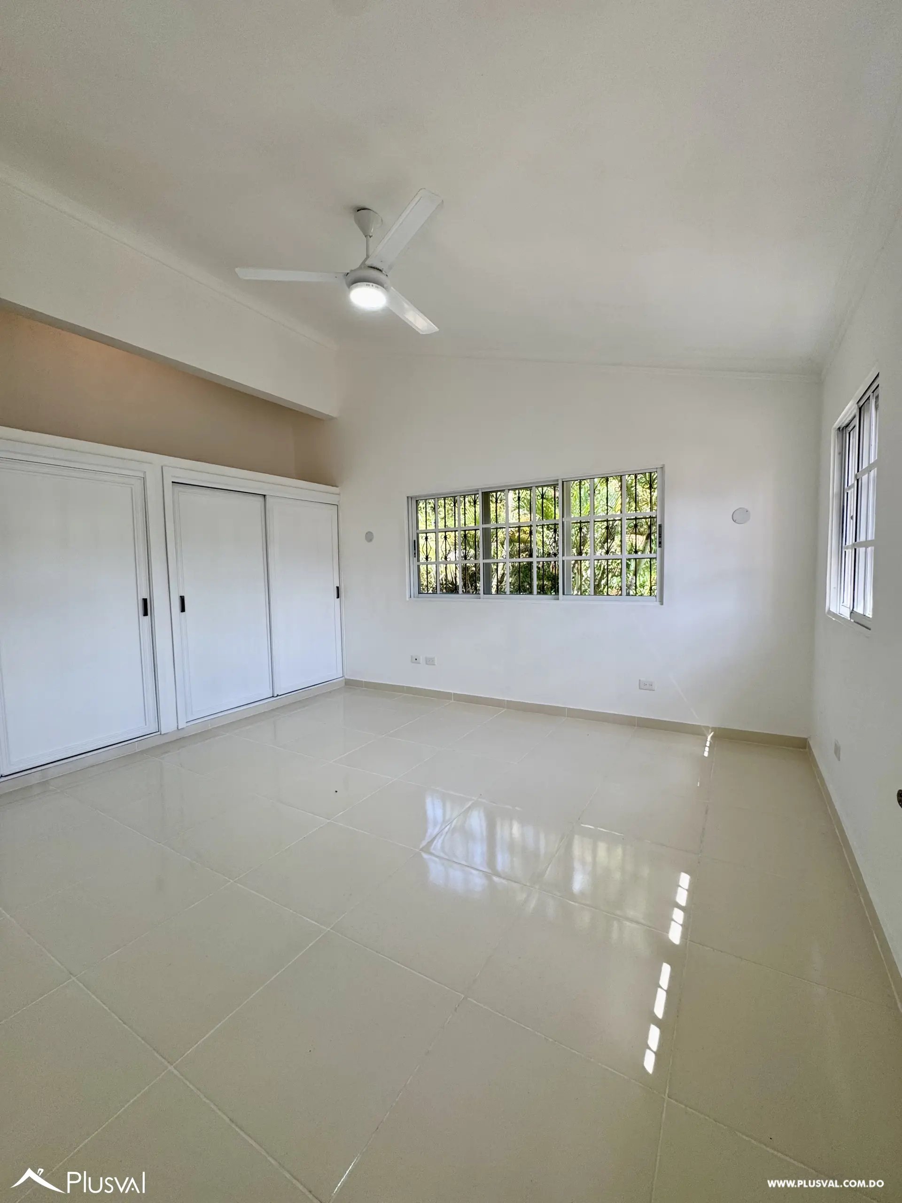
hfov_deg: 85.7
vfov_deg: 102.1
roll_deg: +1.5
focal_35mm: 14
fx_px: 486
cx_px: 451
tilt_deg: -4.4
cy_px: 602
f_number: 2.2
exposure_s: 1/120
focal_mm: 2.22
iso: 50
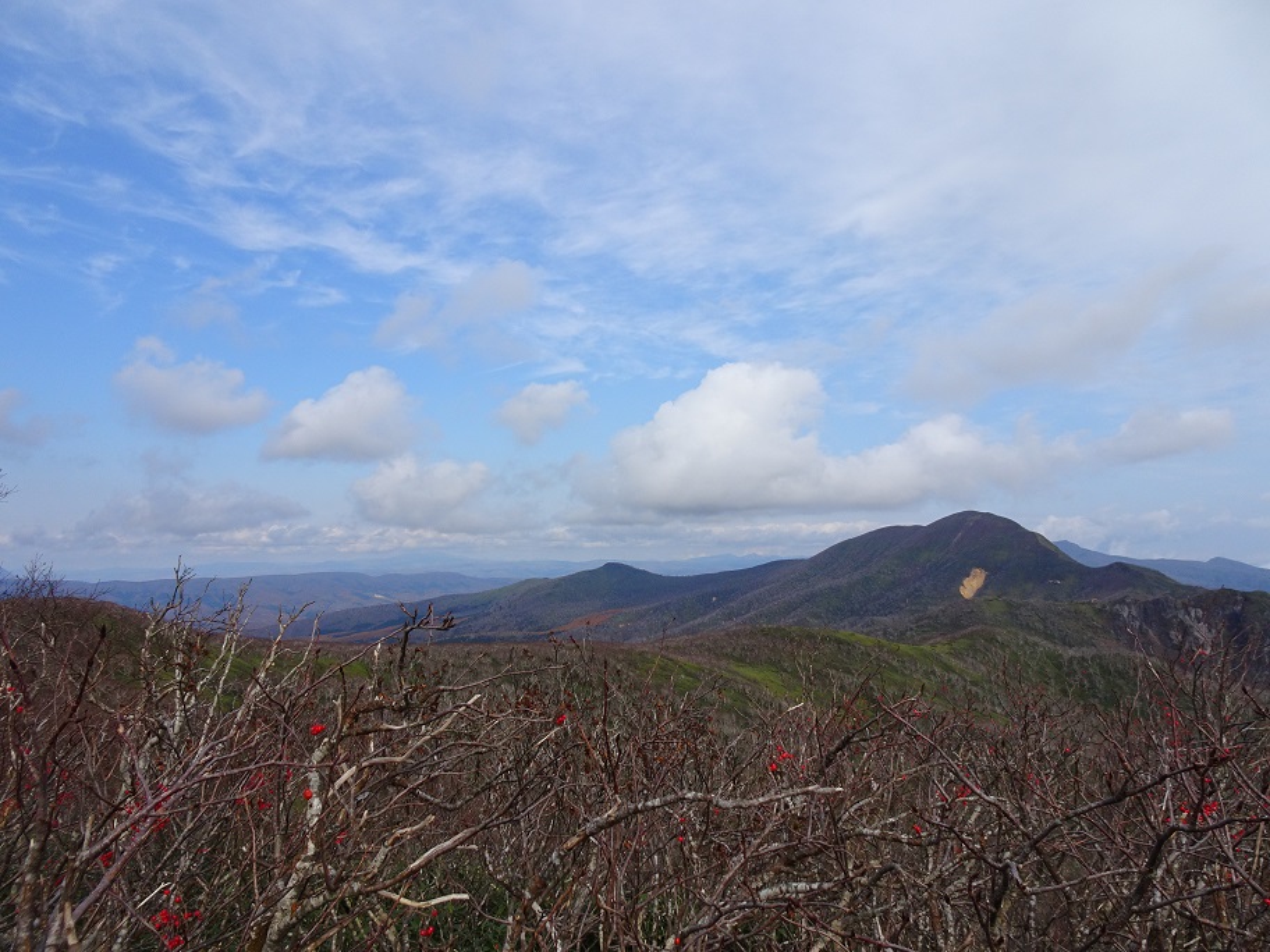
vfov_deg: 56.8
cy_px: 476
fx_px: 881
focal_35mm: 24
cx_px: 635
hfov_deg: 71.6
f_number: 3.5
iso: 80
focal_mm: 4.1
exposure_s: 1/1000
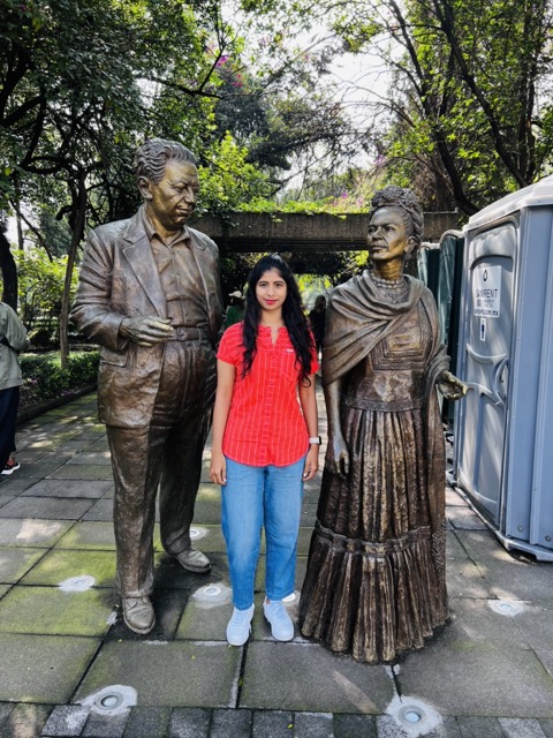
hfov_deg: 53.1
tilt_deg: -7.1
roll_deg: -0.9
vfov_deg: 67.3
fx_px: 554
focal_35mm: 26
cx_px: 276
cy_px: 369
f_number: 1.5
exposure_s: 1/171
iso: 50
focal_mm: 5.7
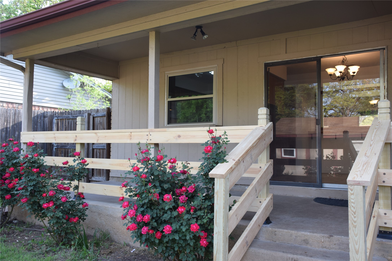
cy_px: 130
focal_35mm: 33
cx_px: 196
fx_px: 359
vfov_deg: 40.0
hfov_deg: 57.2
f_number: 5.6
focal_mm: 22
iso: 400
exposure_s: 1/125
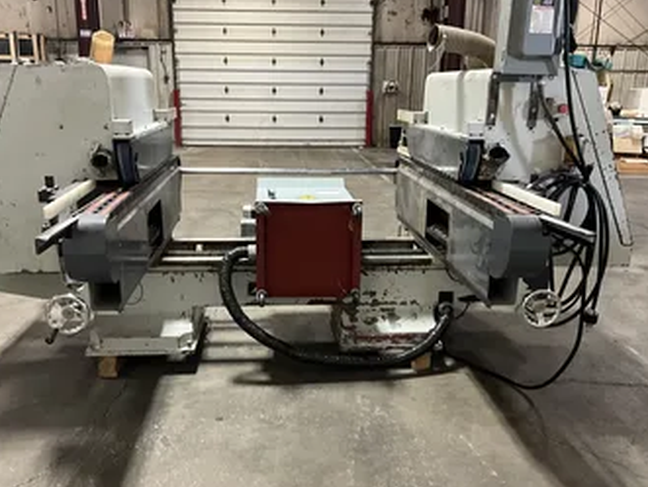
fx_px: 656
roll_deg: -1.0
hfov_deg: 52.6
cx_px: 315
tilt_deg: -16.5
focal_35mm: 35
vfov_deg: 40.7
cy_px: 274
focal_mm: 3
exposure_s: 1/57
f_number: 1.8
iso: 320
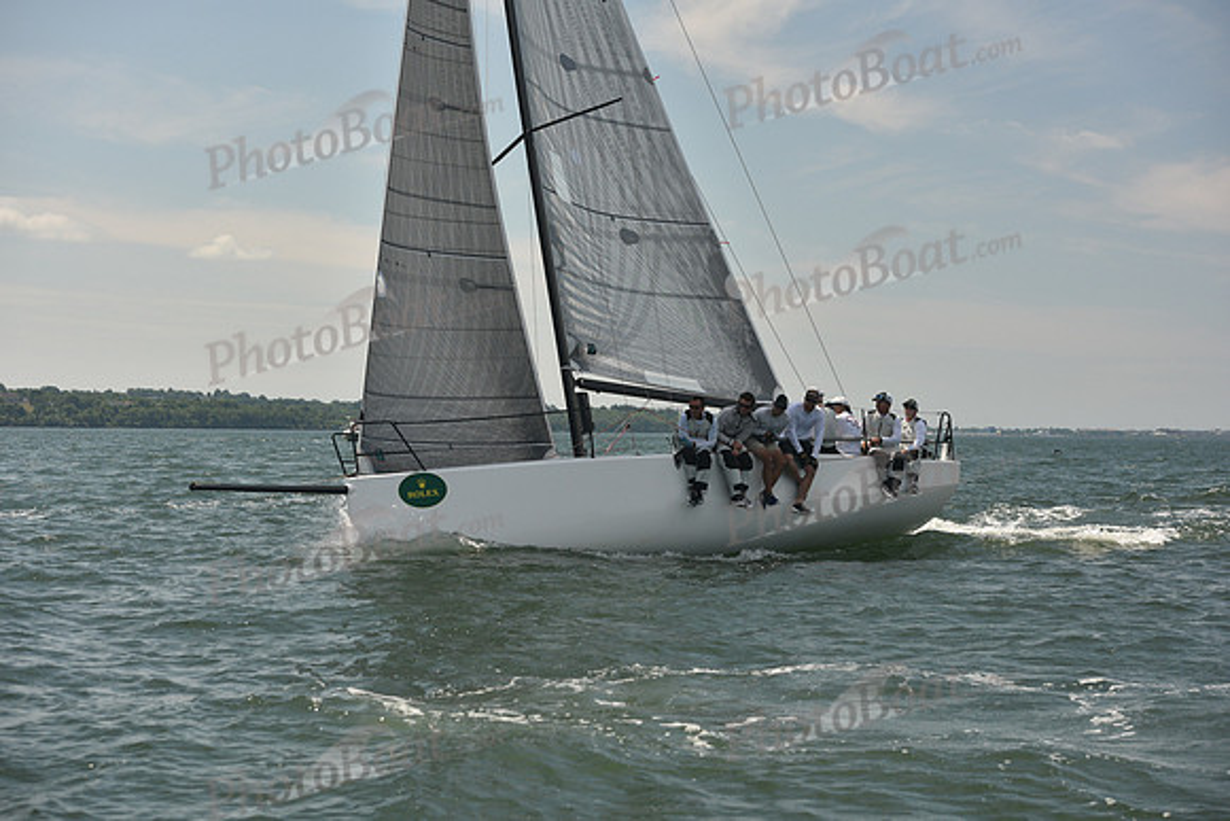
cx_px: 615
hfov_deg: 28.8
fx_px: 2392
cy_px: 410
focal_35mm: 70
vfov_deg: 19.5
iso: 320
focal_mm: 70
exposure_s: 1/1250
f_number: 5.6
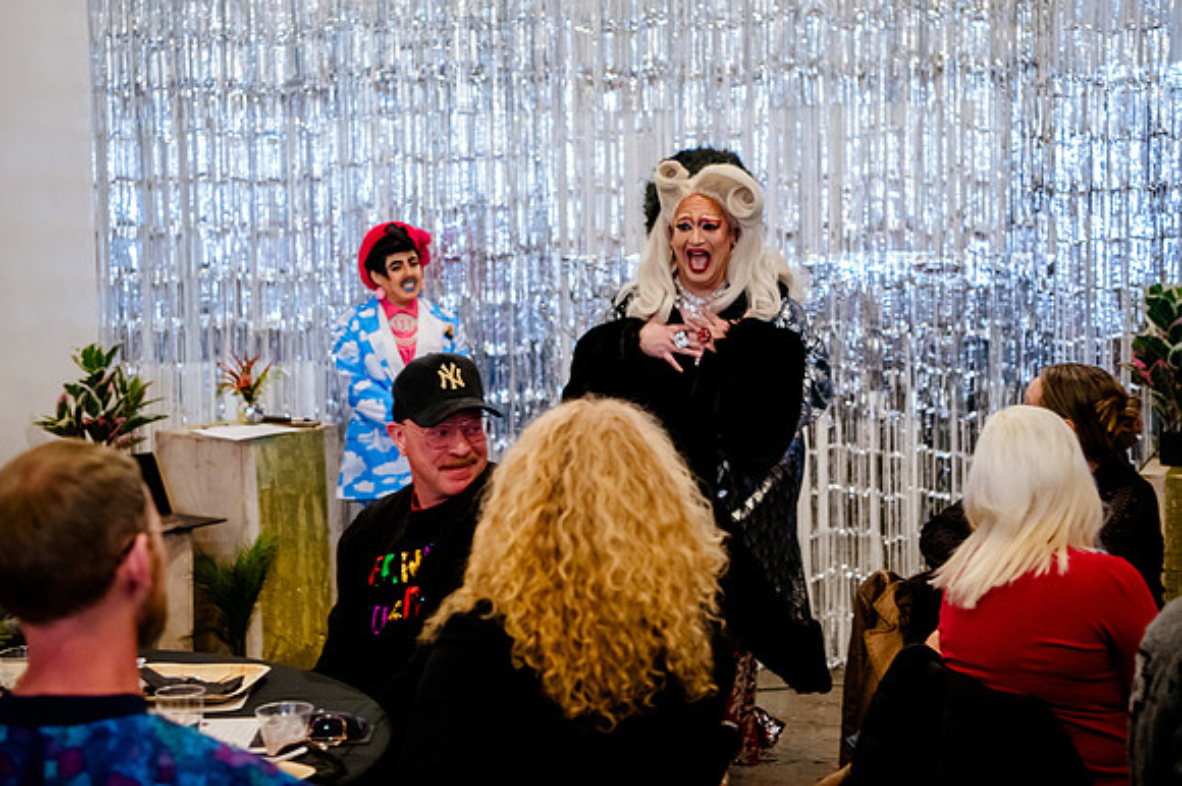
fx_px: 1855
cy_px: 342
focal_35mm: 57
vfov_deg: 23.9
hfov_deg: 35.3
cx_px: 591
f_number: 2.8
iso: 6400
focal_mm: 50
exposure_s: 1/80
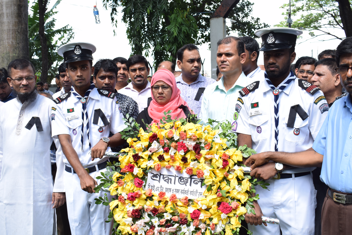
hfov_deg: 49.6
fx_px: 381
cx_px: 176
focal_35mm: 39
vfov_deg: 34.2
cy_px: 118
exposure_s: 1/200
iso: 400
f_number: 7.1
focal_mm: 26
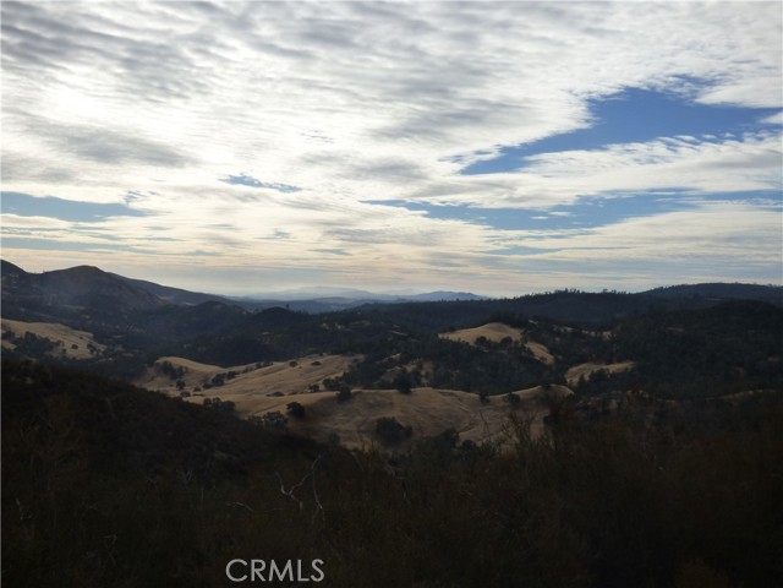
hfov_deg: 45.8
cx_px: 392
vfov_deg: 35.1
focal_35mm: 41
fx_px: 927
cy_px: 294
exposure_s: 1/2000
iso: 160
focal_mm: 7.07
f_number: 4.5
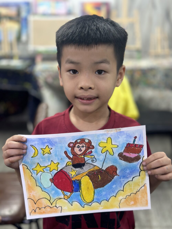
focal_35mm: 48
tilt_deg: -20.2
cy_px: 114
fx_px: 318
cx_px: 86
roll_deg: -0.2
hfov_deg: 30.3
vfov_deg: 39.7
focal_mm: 6.86
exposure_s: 1/50
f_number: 1.78
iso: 80
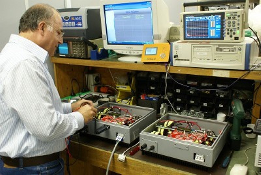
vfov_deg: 40.1
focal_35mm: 33
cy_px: 88
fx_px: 240
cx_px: 130
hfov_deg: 57.2
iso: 400
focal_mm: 22
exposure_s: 1/20
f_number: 4
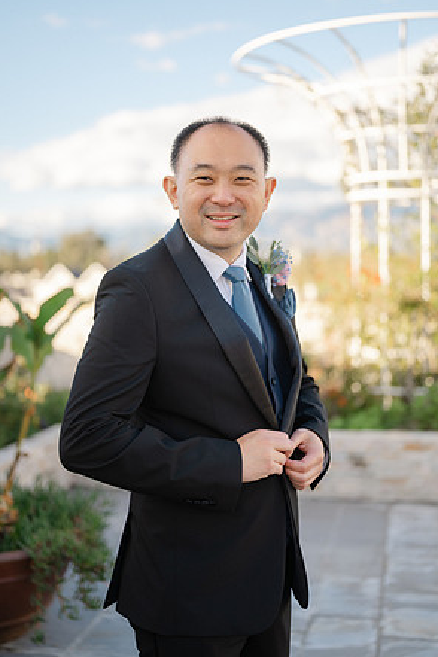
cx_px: 222
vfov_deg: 38.9
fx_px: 931
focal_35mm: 51
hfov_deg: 26.5
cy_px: 326
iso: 64
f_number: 1.8
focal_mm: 50
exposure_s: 1/640
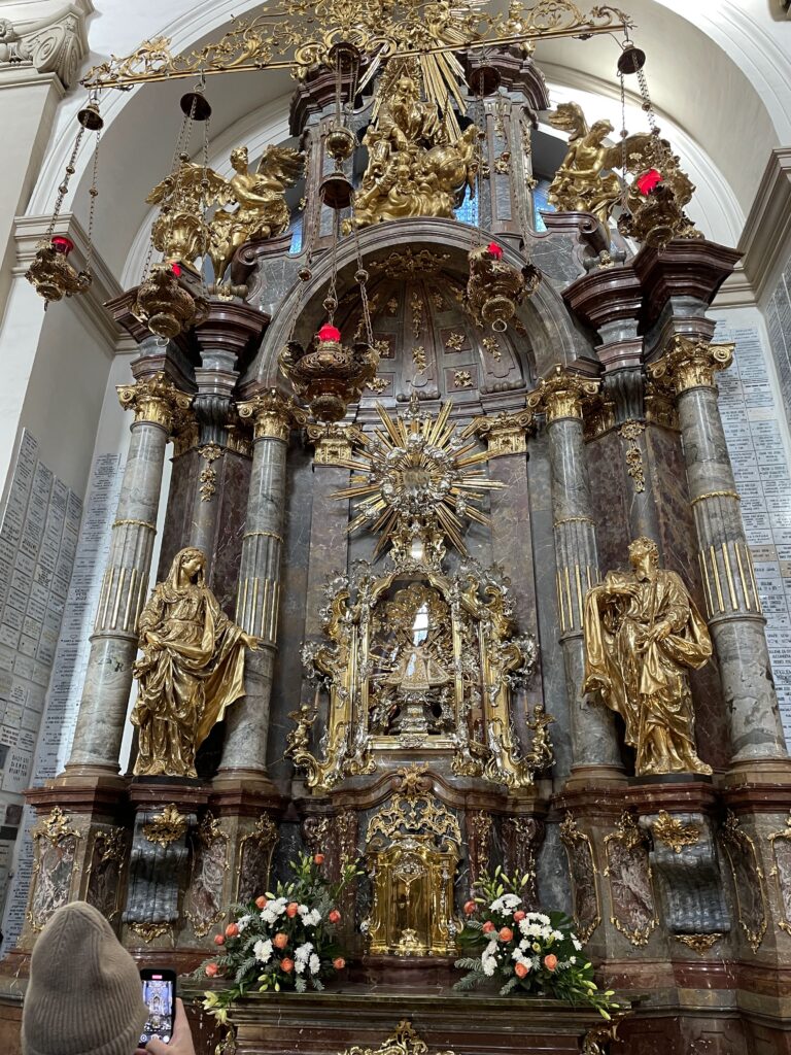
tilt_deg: +24.1
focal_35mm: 26
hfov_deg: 53.1
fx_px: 792
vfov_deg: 67.3
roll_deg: +0.0
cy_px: 528
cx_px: 396
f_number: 1.6
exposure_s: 1/65
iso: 125
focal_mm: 4.2
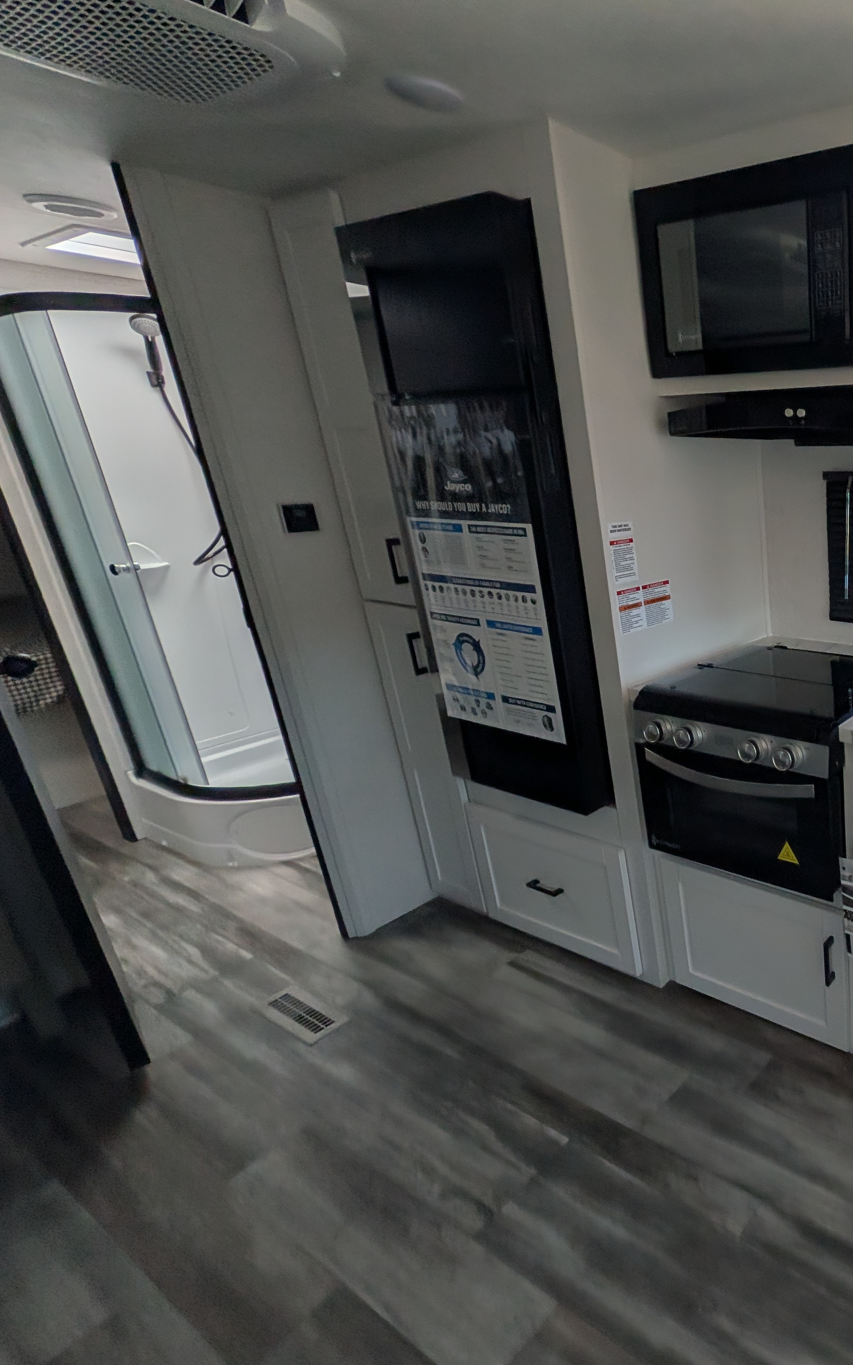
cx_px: 900
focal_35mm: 17
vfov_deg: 94.4
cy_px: 685
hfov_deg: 50.6
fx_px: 632
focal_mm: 2.02
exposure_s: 1/579
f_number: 1.7
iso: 32
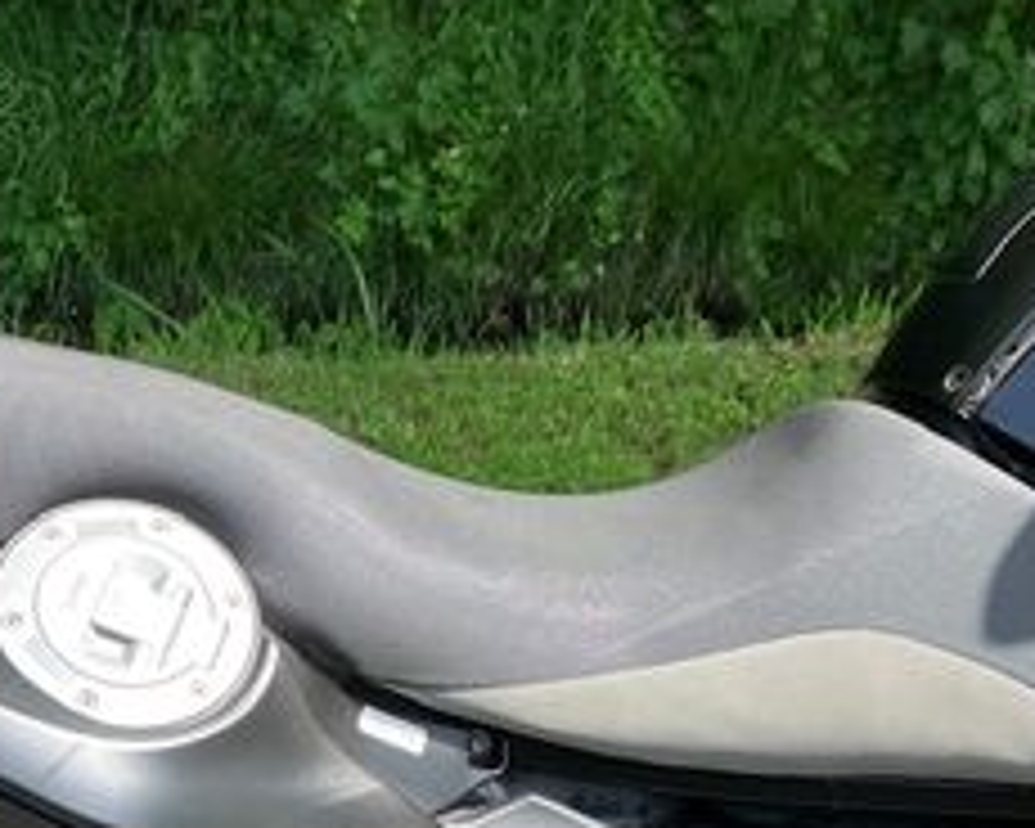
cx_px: 148
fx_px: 2328
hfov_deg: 24.5
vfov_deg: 19.1
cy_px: 968
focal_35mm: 76
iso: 32
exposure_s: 1/345
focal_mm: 3.99
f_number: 1.8
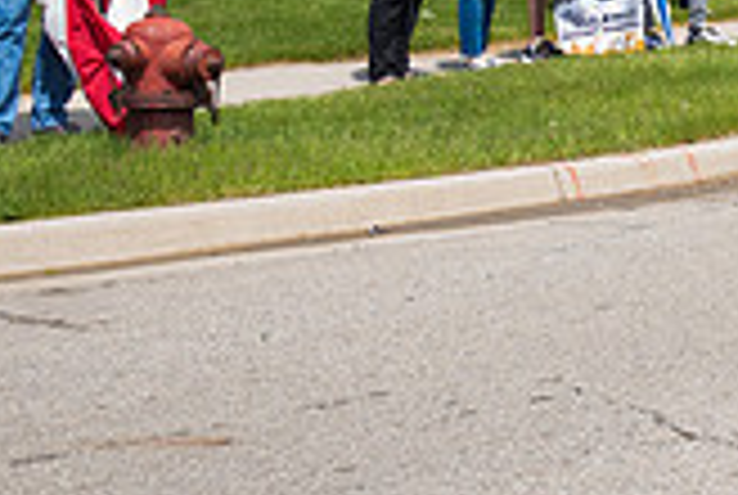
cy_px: 70
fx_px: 2464
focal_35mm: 120
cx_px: 1278
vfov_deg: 11.4
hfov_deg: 15.1
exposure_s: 1/800
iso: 1000
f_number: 7.1
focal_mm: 34
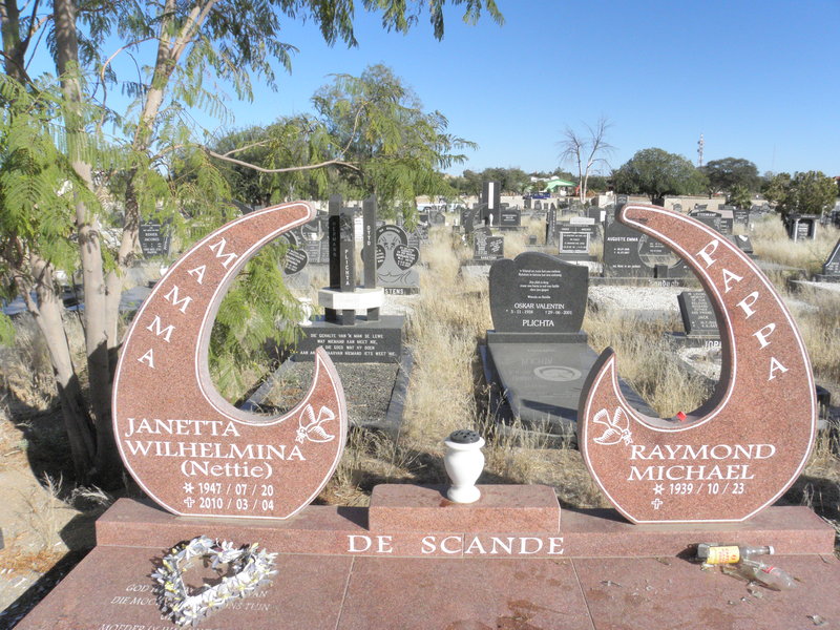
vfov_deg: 53.1
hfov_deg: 67.3
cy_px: 315
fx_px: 631
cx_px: 420
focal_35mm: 26
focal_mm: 4.6
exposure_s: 1/800
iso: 200
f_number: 6.3
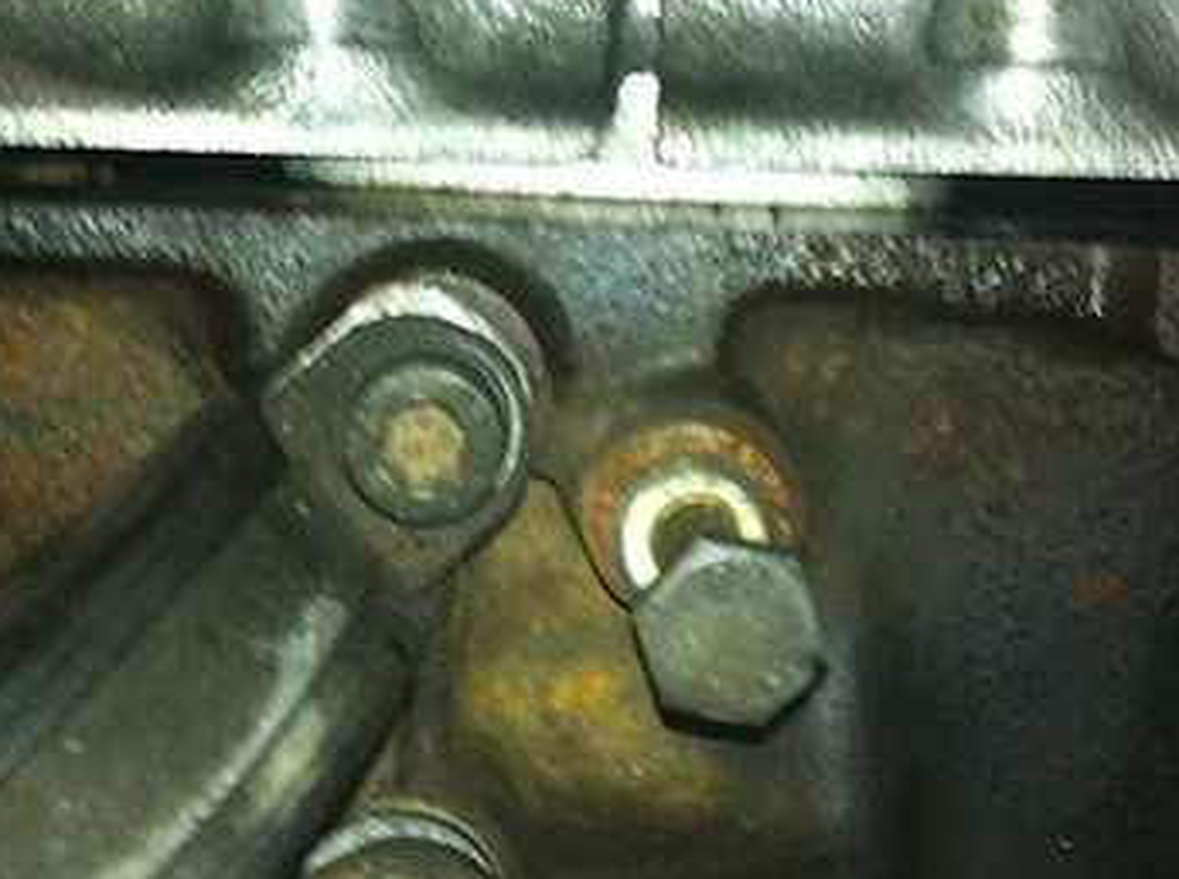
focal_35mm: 81
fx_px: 2753
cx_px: 583
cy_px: 273
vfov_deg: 18.1
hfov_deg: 24.2
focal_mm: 3.85
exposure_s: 1/19
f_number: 2.8
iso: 80
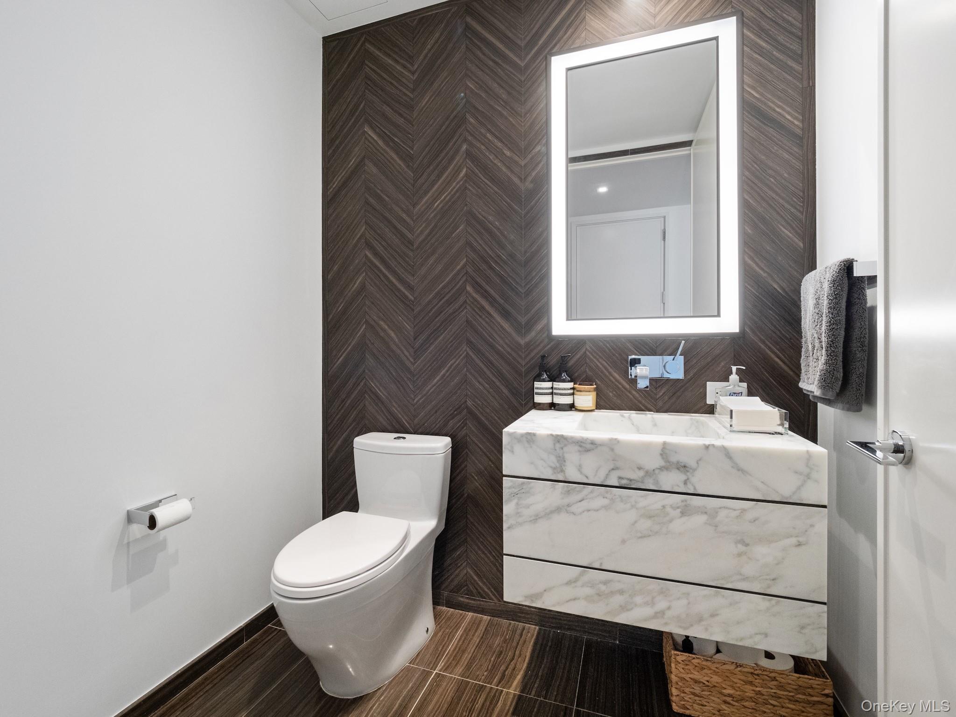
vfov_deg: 78.1
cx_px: 478
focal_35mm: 16
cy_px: 358
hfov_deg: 94.5
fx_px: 442
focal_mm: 8
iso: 800
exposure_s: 1/25
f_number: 6.3
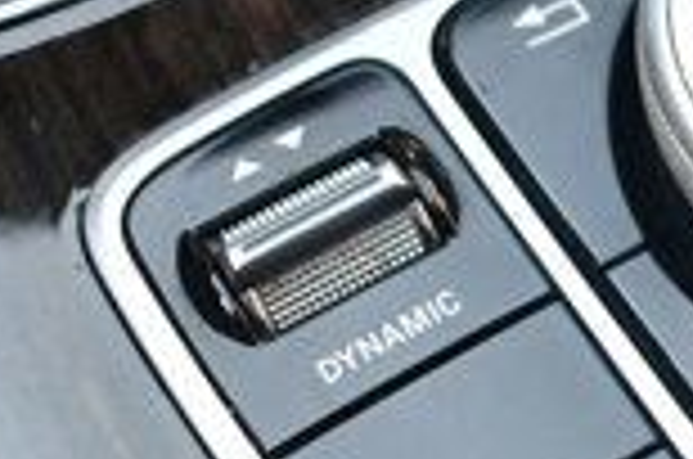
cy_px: 304
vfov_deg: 10.9
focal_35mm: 125
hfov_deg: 15.3
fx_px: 2401
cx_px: 1008
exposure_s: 1/250
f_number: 3.8
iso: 800
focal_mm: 20
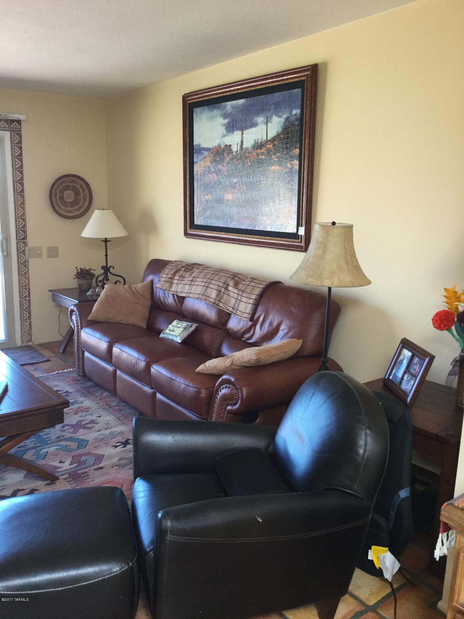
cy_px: 310
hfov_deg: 45.4
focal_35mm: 31
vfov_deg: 58.4
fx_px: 554
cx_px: 232
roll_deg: -2.7
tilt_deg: -12.7
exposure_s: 1/30
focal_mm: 3.3
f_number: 2.4
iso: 100
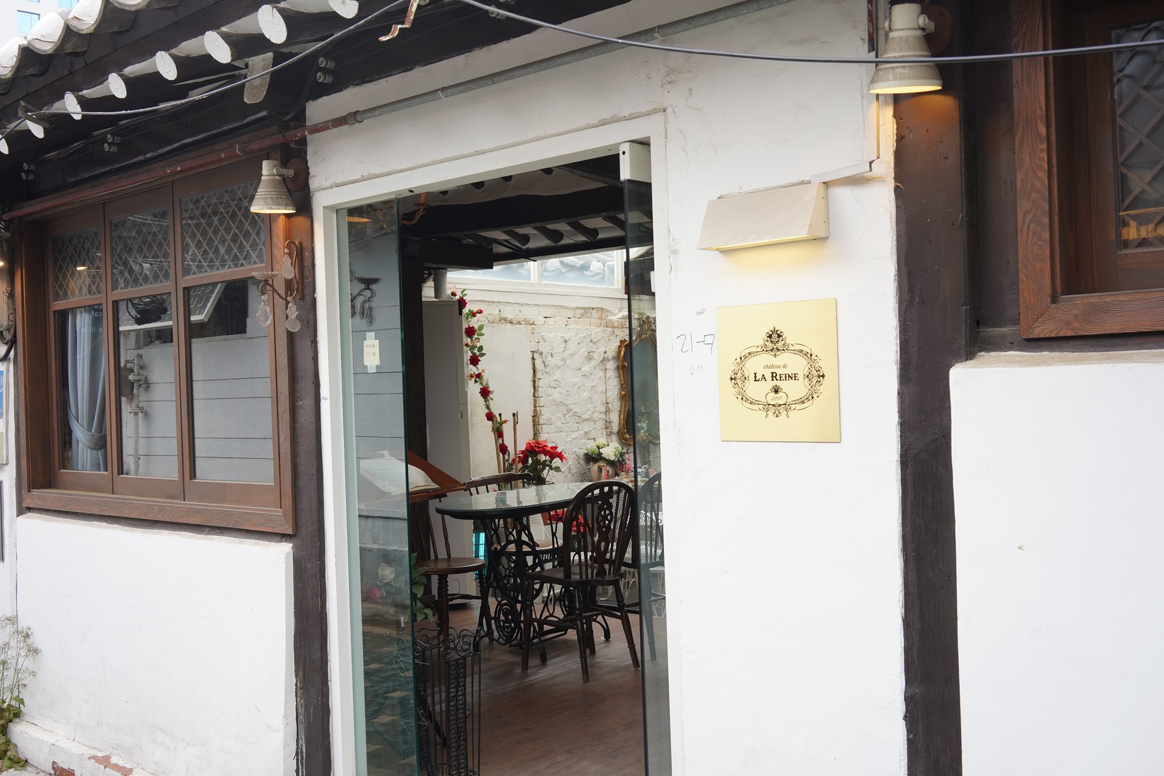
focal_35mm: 35
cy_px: 388
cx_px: 582
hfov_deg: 54.4
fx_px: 1132
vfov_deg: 37.9
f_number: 10
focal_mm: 35
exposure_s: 1/100
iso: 640
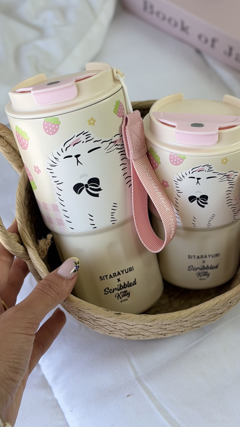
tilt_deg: -58.1
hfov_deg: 15.7
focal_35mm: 77
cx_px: 145
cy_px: 184
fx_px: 871
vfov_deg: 27.5
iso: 50
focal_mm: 6.76
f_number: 1.78
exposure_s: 1/206
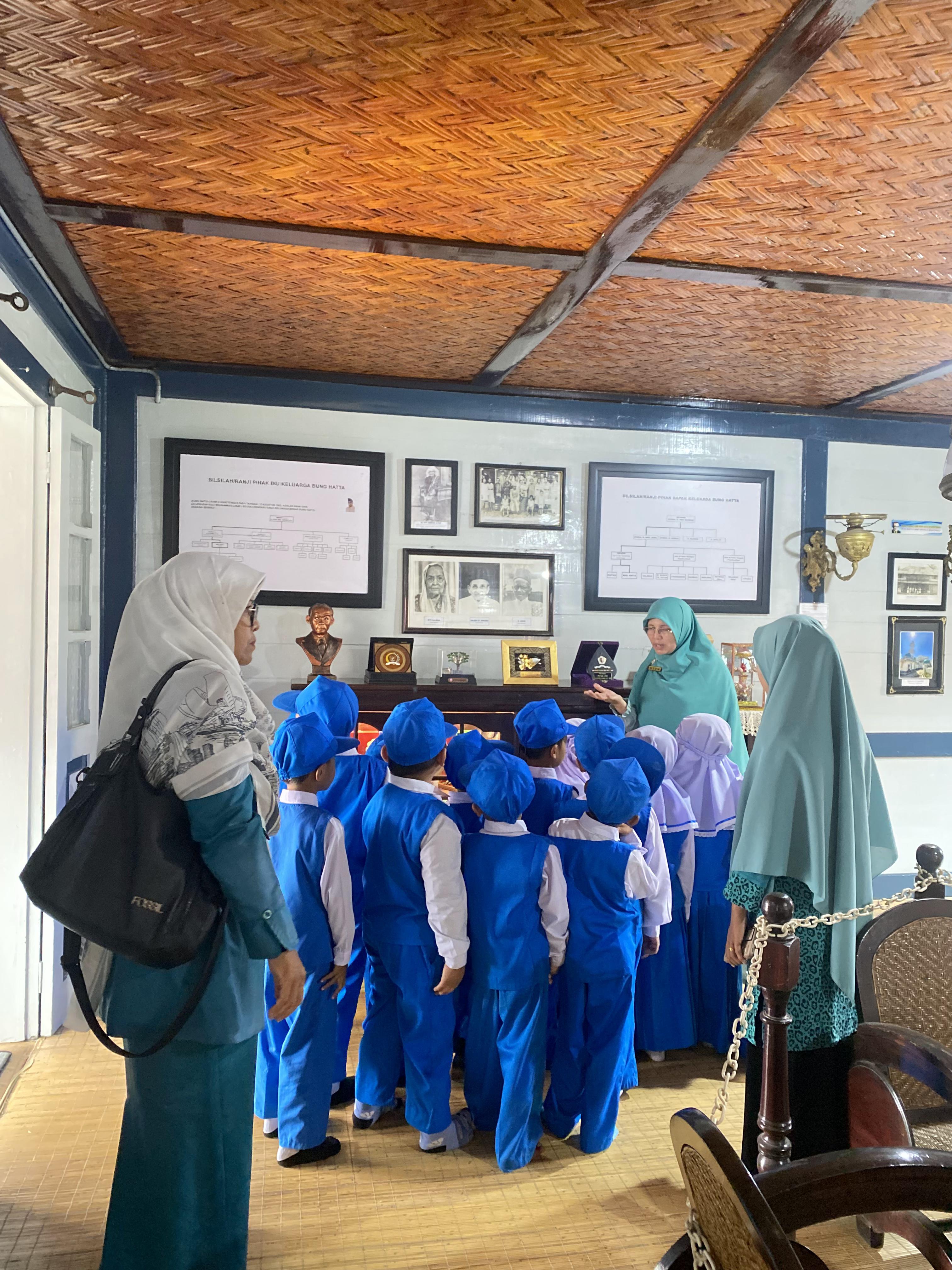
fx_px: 953
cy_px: 635
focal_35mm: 26
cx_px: 476
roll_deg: -0.8
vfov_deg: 67.3
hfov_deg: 53.1
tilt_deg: -0.1
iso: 500
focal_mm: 4.25
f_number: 1.8
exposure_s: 1/25
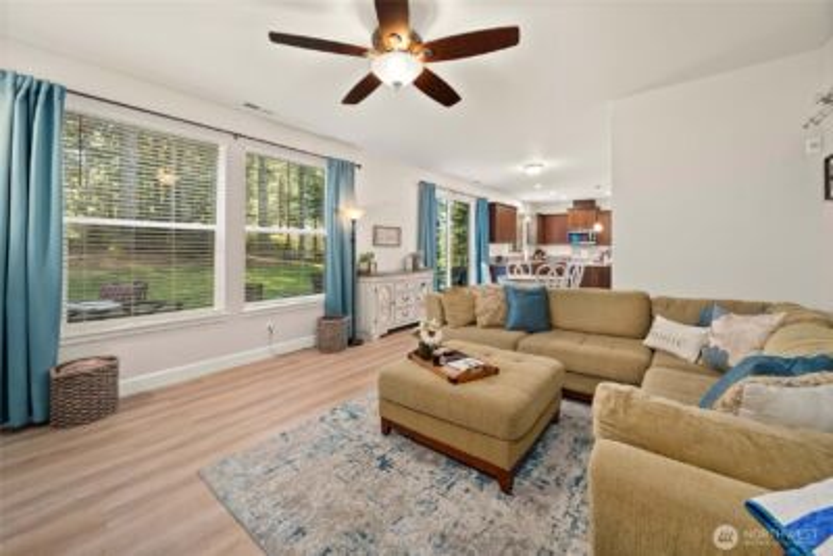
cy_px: 278
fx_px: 301
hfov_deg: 108.3
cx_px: 416
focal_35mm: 13
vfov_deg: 85.5
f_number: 7.1
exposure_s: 1/2.5
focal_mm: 13
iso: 1000
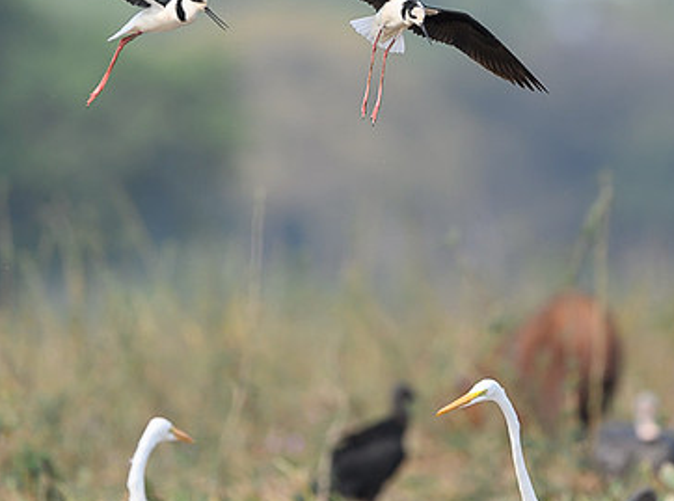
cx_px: 447
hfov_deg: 1.8
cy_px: 107
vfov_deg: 1.4
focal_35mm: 1091
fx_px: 21172
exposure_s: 1/3200
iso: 500
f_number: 4
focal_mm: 500
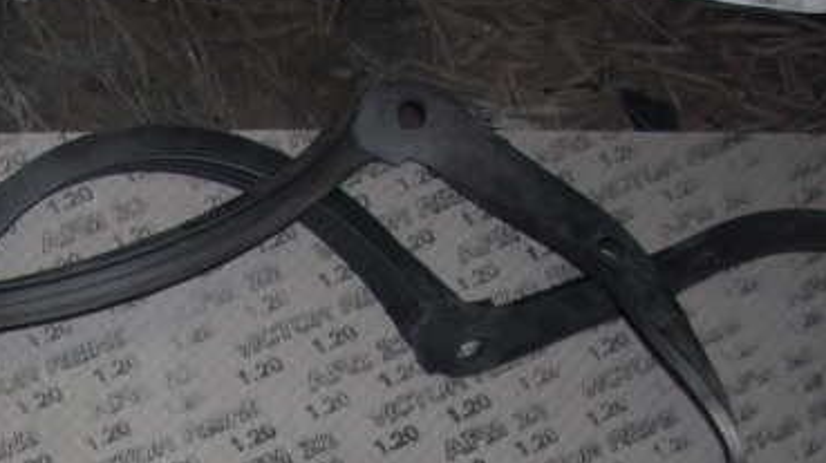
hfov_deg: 25.3
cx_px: 112
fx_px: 1795
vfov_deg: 14.2
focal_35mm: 82
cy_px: 560
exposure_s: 1/60
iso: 64
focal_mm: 6.2
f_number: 2.8
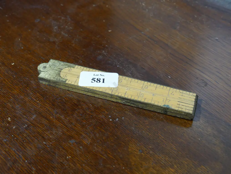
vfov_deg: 29.1
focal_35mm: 50
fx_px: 334
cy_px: 87
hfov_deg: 38.2
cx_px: 116
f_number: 5.3
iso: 1600
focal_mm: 25
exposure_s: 1/60
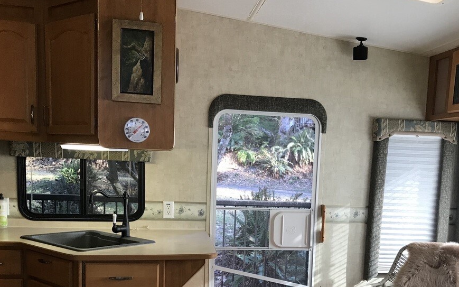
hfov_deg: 48.0
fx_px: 513
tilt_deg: -7.1
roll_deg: -2.1
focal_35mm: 41
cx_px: 271
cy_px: 226
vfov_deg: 30.5
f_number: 1.8
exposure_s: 1/30
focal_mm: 3.99
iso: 20
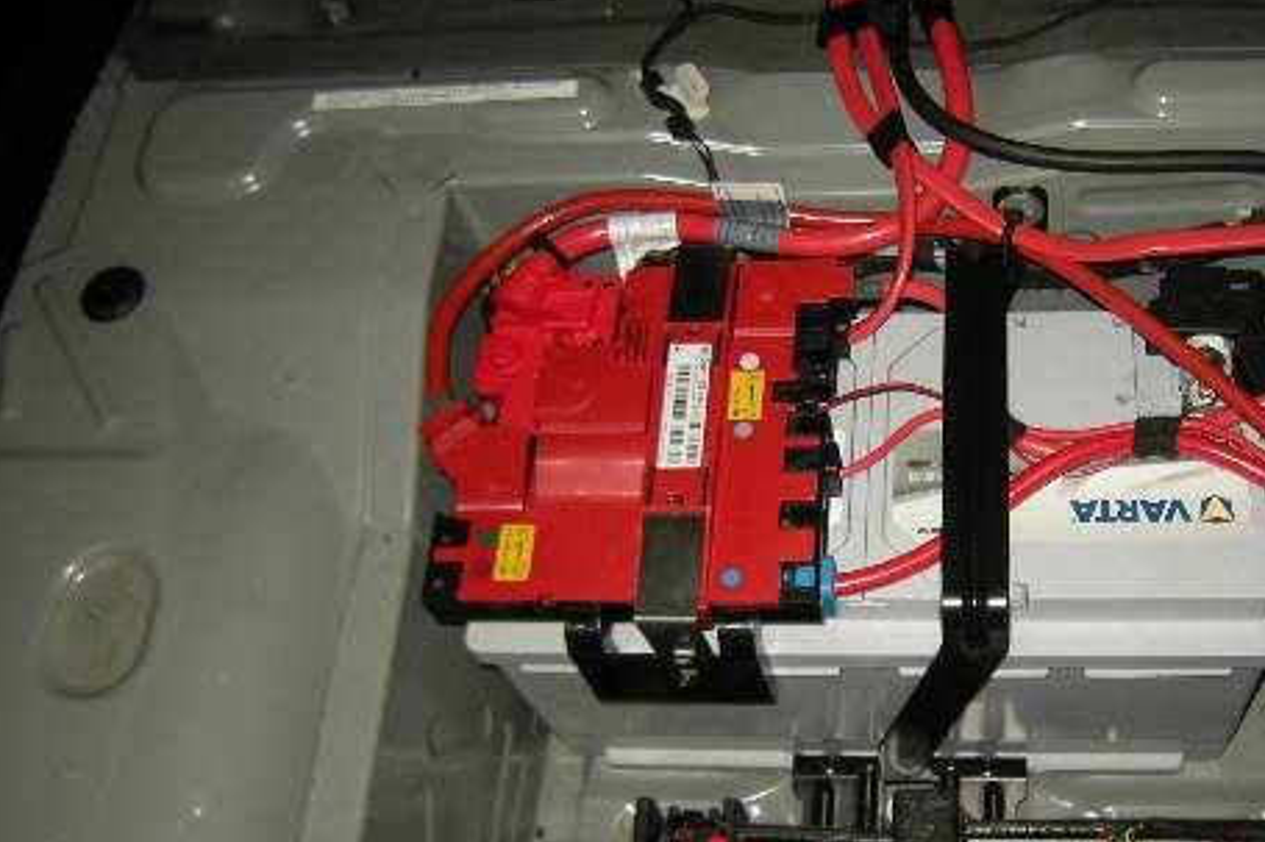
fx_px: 1440
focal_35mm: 41
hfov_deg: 46.5
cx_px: 867
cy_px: 511
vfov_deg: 32.5
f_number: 2.8
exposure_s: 1/60
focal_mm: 4.7
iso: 64
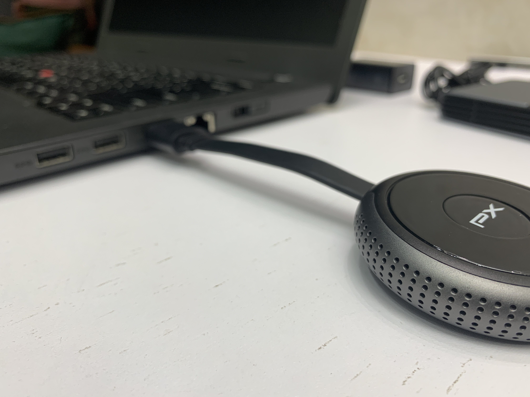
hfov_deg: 67.3
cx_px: 265
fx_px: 398
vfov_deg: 53.1
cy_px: 198
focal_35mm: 26
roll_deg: +0.4
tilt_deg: -23.7
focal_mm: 4.25
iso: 80
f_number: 1.8
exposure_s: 1/50
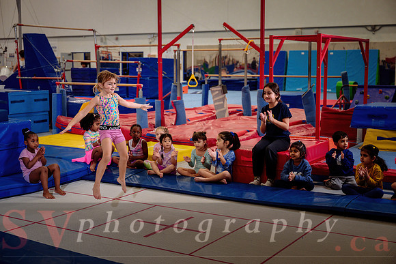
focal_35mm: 48
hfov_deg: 41.1
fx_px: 528
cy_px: 132
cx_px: 198
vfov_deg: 28.1
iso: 1600
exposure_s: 1/400
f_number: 3.5
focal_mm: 48
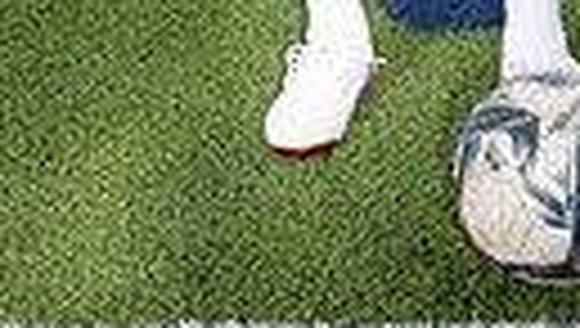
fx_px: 1971
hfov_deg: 16.6
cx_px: 436
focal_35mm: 128
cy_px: -571
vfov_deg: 8.4
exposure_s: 1/250
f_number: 7.1
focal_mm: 35
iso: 125
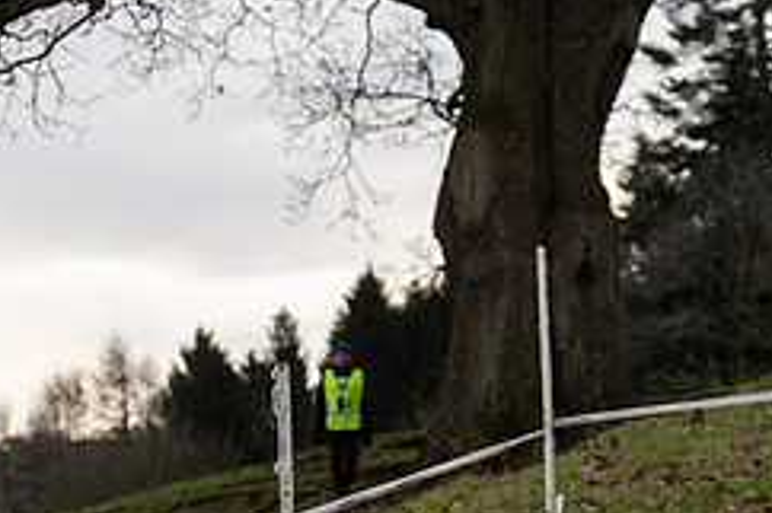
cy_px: 384
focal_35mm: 199
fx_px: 4264
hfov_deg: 10.2
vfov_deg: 6.9
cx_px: -128
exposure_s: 1/1000
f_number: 4.5
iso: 320
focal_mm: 83
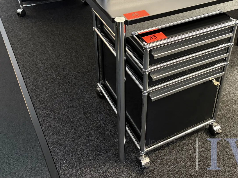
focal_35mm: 46
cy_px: 44
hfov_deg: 40.6
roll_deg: -4.2
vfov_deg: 31.0
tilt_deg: -33.5
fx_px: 316
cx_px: 161
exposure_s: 1/53
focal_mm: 5.96
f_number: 1.6
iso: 500
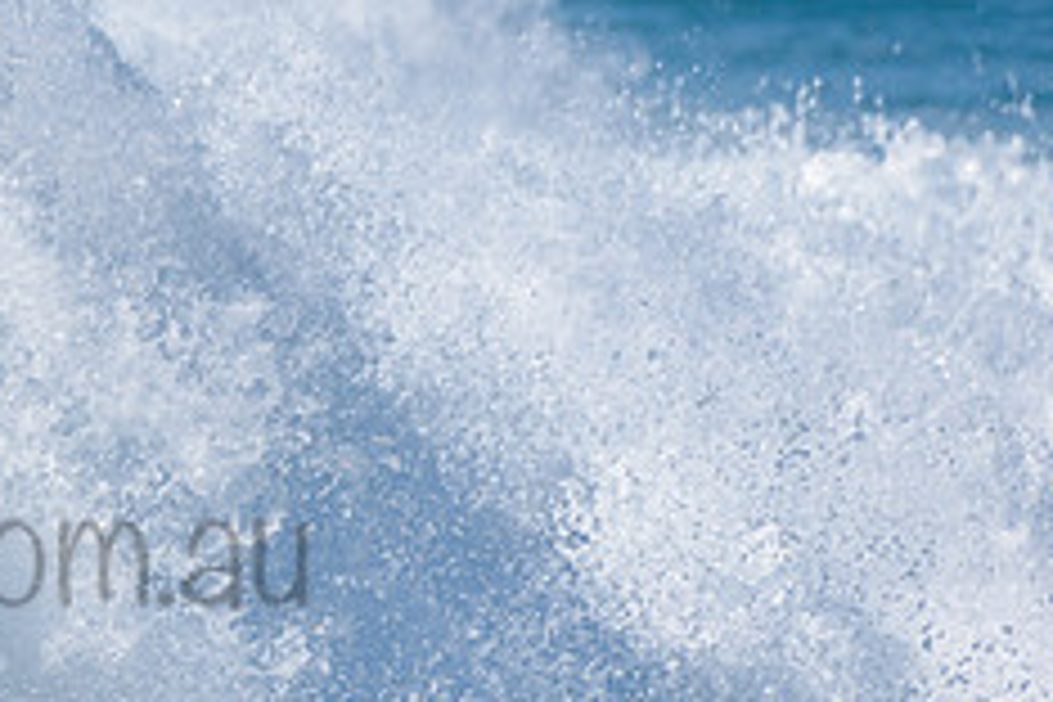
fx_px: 44369
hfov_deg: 1.4
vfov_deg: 0.9
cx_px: -461
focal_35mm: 1517
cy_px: 361
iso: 140
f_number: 5.6
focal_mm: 500
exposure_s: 1/2000
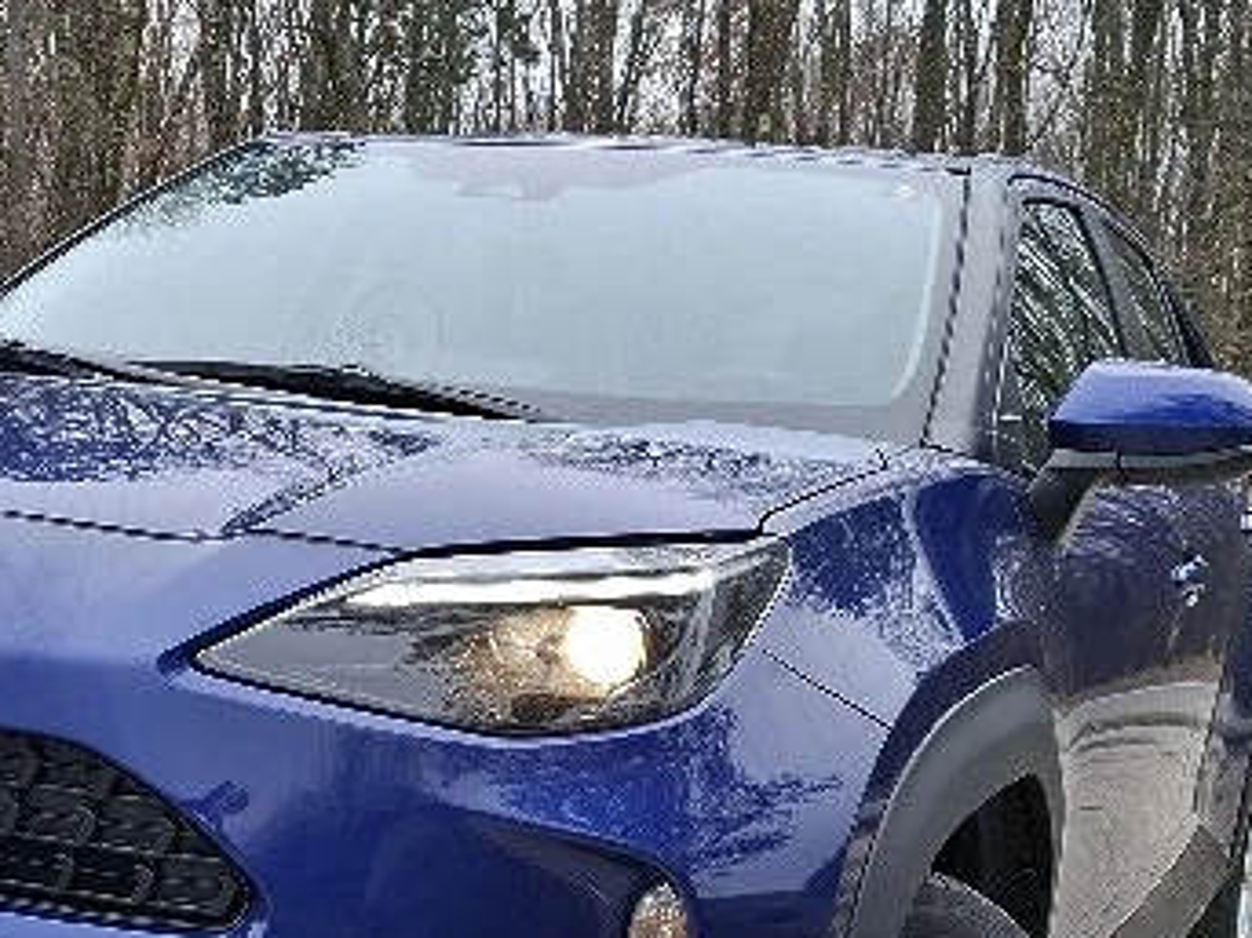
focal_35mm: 67
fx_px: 2422
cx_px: 292
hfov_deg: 28.5
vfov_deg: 21.9
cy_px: 602
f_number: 1.8
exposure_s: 1/227
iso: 50
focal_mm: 5.54
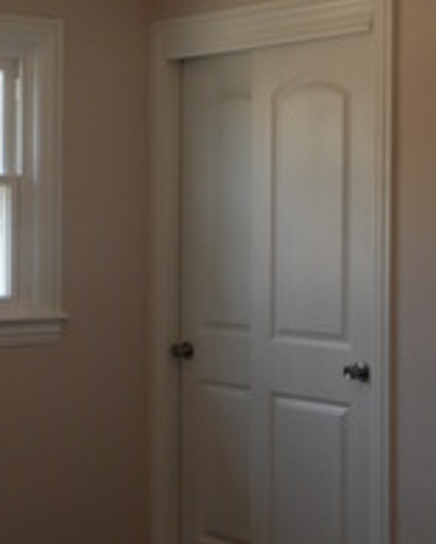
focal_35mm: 89
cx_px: 151
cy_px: 271
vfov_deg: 21.5
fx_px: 1436
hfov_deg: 17.2
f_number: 3.5
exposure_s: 1/52
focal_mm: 6.6
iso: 109
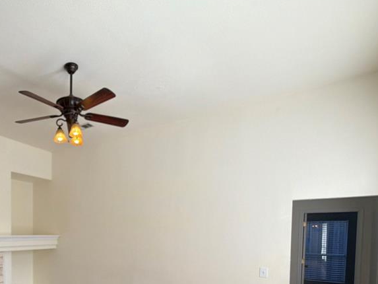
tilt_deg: -3.2
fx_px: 273
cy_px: 244
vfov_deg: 50.1
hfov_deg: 63.9
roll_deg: +1.2
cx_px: 80
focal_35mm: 25
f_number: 2.2
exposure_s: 1/175
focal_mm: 2.22
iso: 40
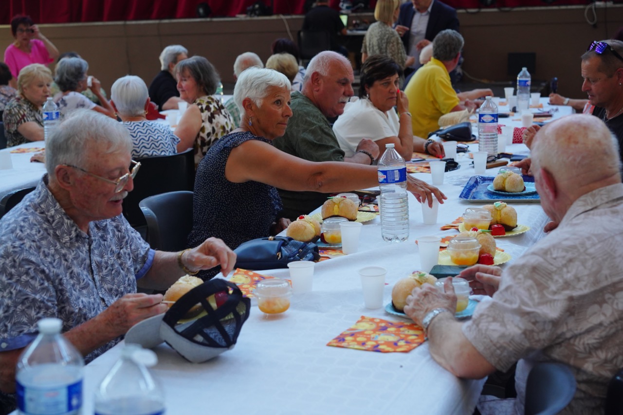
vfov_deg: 24.6
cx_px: 312
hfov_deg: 36.3
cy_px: 208
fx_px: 952
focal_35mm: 55
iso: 2000
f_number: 4.5
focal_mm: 55
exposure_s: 1/160
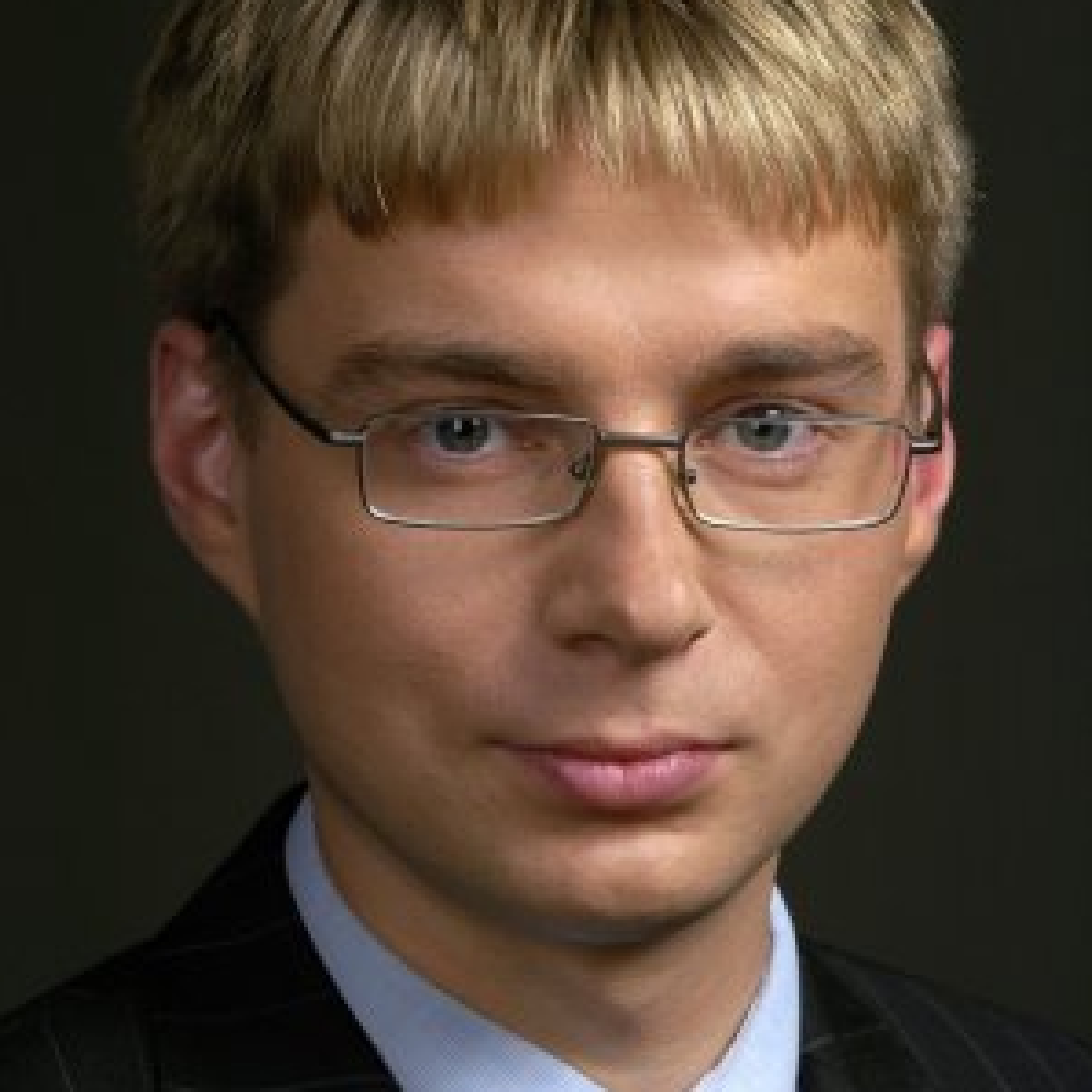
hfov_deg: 12.9
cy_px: 570
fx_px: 4818
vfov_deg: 12.9
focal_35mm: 135
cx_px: 546
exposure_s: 1/60
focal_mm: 70
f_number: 8
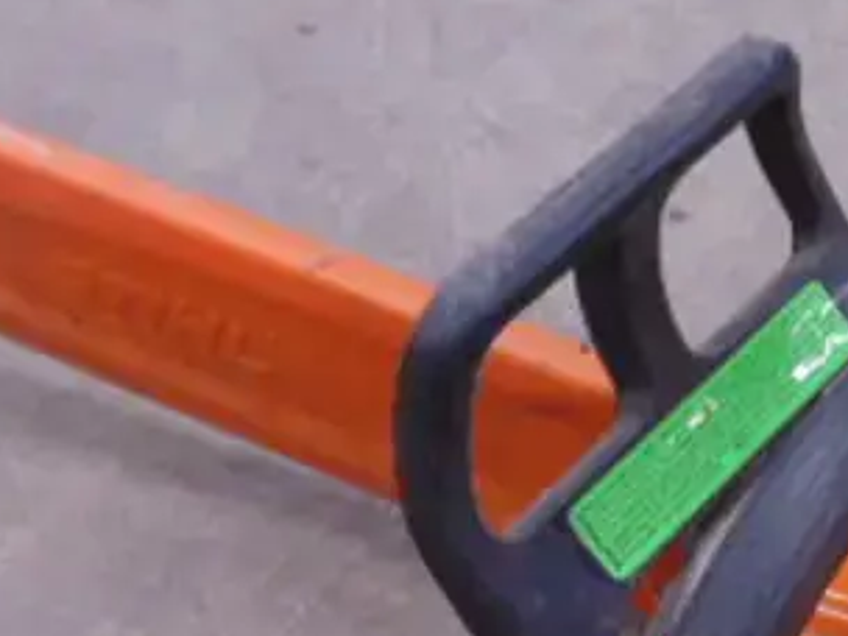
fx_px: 1935
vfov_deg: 18.1
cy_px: 678
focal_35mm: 79
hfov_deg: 23.8
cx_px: 826
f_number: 3
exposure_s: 1/30
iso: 250
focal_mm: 4.5
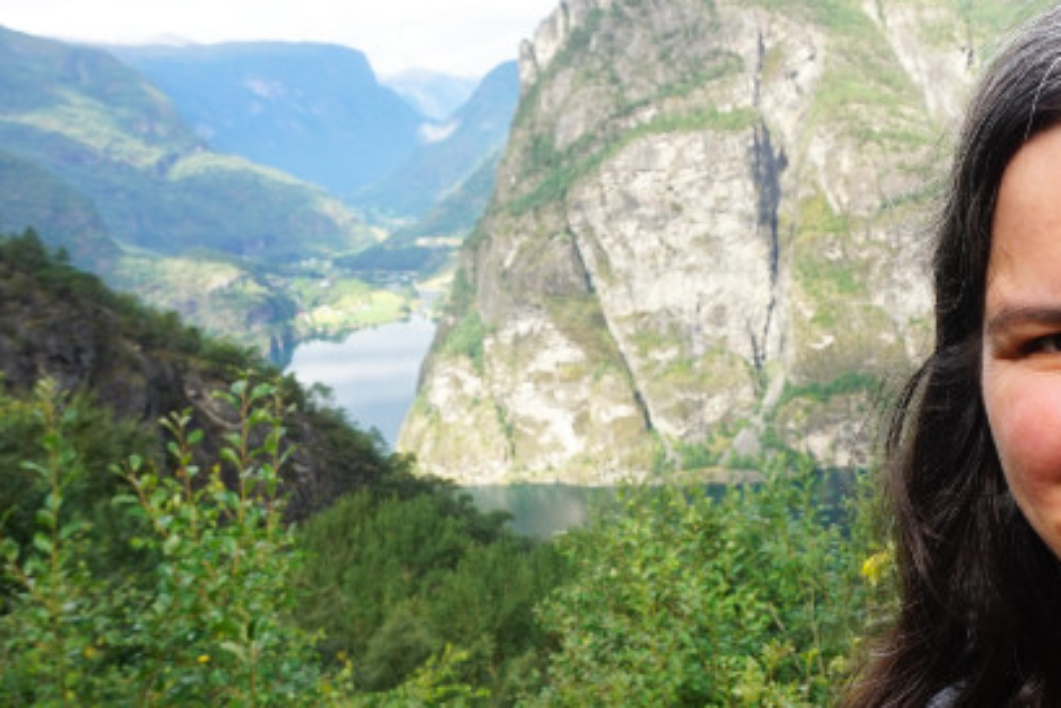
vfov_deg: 27.0
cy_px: 405
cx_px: 757
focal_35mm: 50
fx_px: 1473
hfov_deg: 38.9
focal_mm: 17
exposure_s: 1/80
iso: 100
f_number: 8
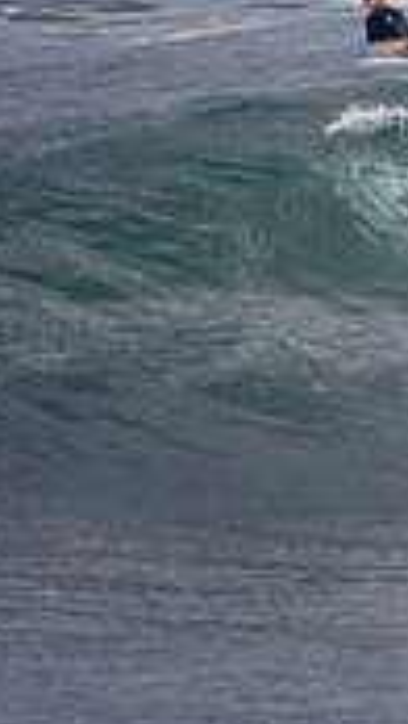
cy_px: 127
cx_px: 1116
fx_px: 40312
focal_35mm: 2098
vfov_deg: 1.0
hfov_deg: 0.6
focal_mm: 400
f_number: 5.6
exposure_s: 1/800
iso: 1400
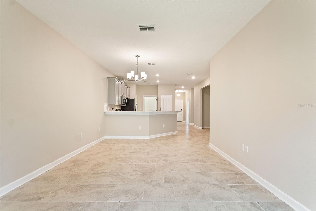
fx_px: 132
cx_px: 158
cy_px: 106
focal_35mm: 15
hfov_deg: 100.4
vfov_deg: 77.3
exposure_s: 1/10
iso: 400
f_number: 4.5
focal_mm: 10
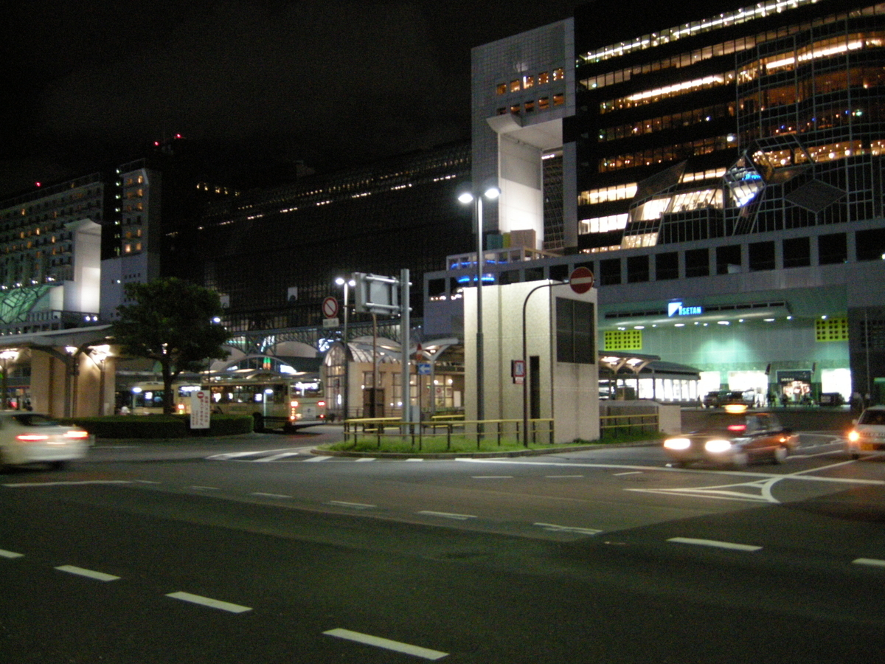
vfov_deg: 40.7
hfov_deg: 52.6
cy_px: 332
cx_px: 442
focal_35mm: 35
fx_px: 895
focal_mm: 7.5
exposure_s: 1/9.3
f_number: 2.7
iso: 727
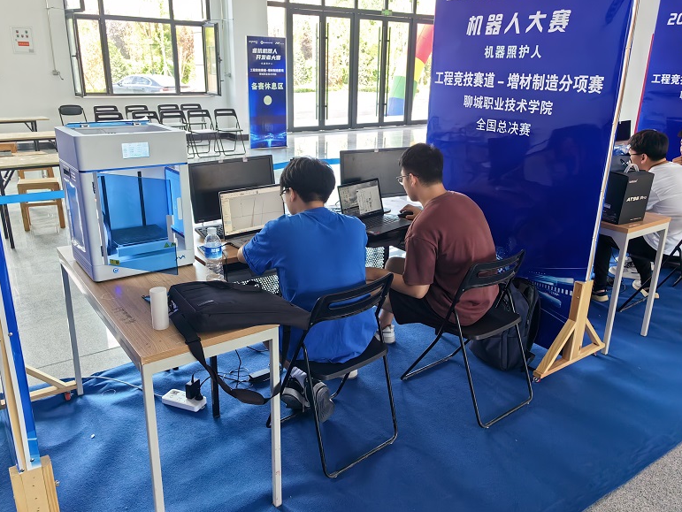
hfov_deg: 63.4
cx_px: 337
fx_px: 552
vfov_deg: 49.8
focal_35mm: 28
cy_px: 255
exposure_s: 1/130
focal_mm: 5.75
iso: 50
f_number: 2
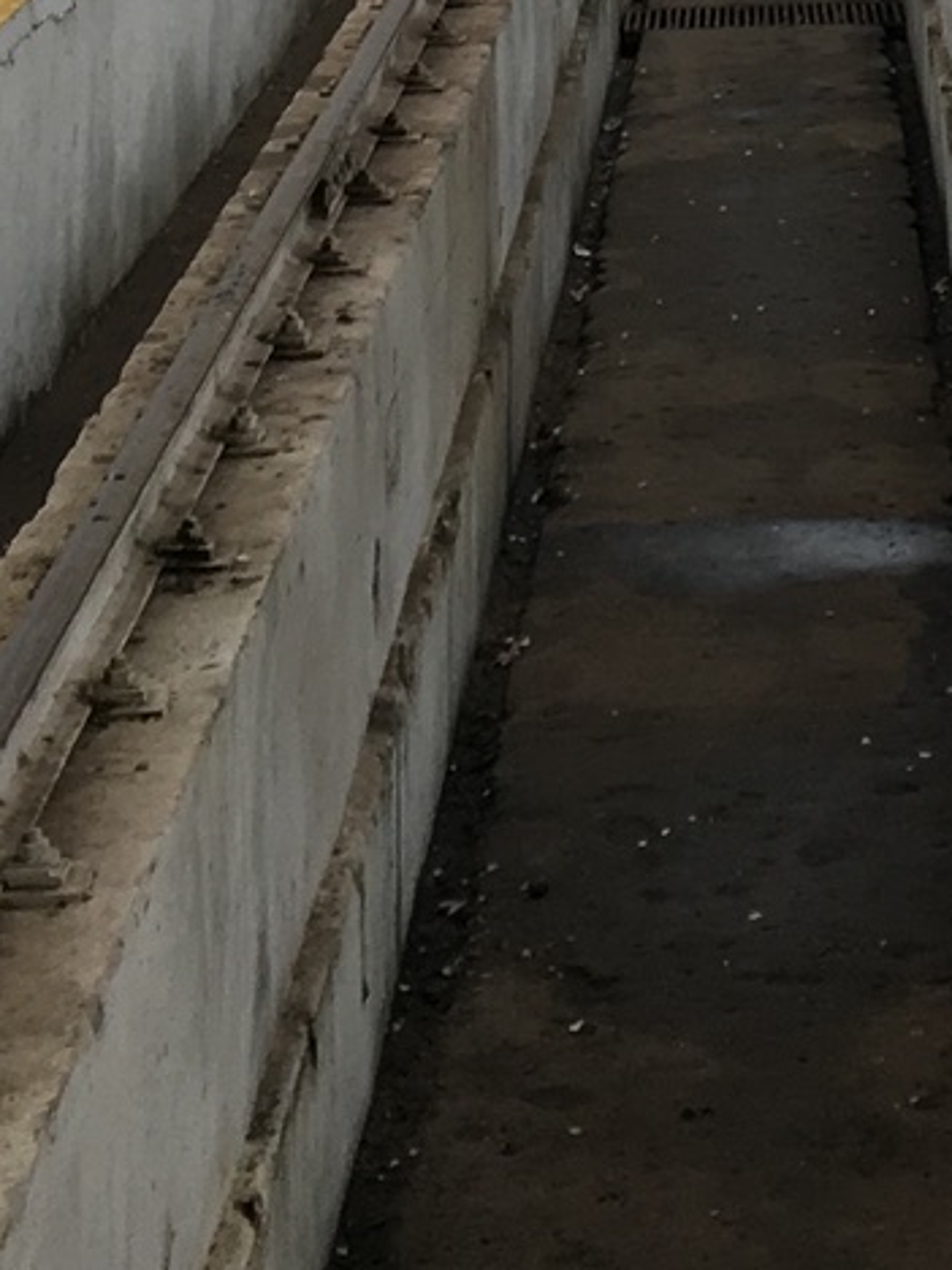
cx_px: 1036
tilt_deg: +4.1
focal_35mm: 127
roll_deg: +1.7
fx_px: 4657
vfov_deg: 14.1
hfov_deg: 11.5
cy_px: -858
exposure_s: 1/50
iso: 25
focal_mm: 4.15
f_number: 2.2
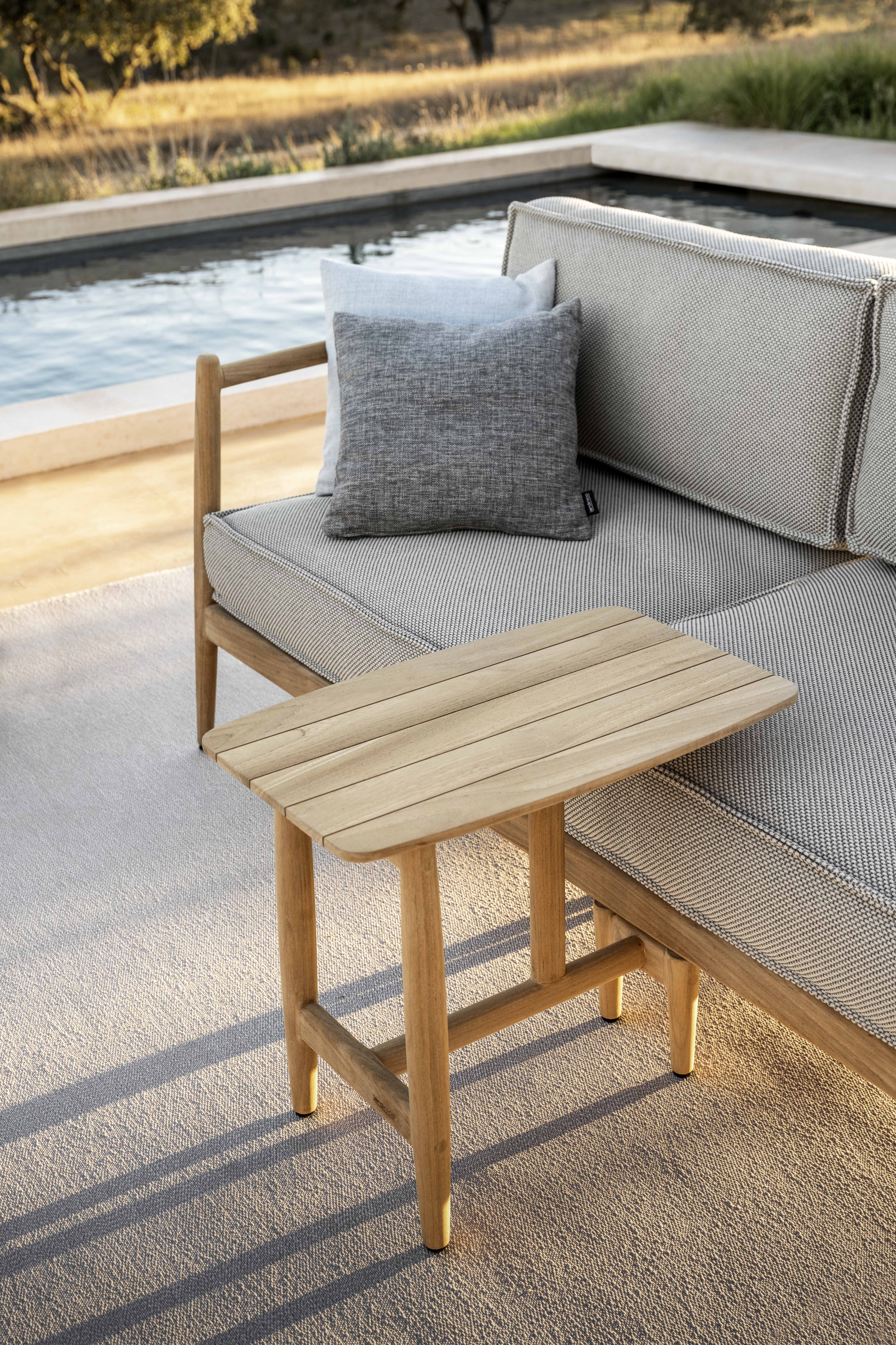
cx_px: 448
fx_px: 1680
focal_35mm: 45
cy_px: 672
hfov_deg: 29.9
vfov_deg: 43.6
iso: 160
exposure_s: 1/160
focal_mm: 45
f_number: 5.6
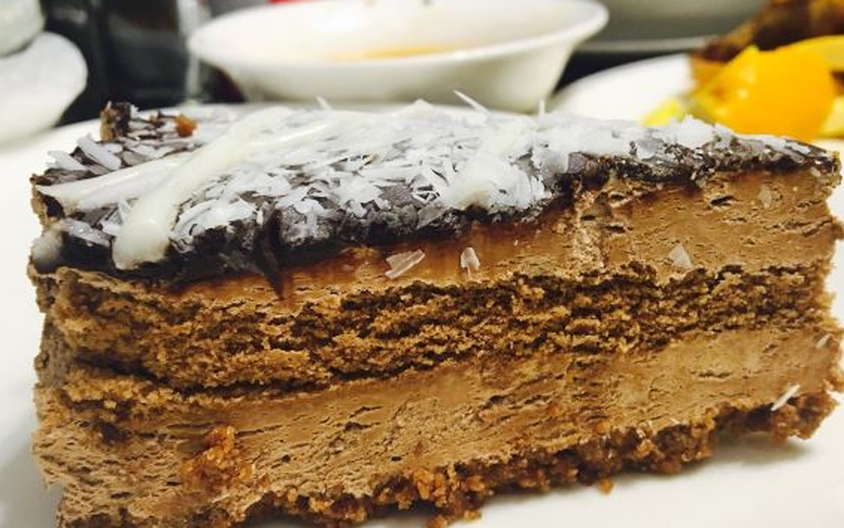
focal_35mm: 38
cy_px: 305
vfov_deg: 33.5
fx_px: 874
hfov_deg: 51.5
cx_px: 428
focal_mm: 4.15
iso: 160
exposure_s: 1/33
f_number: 2.2
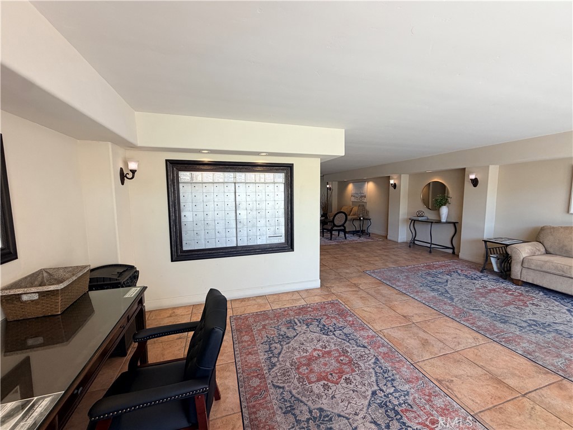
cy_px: 215
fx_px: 232
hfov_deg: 102.1
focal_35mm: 14
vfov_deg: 85.7
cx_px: 286
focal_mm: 2.22
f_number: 2.2
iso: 160
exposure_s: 1/120
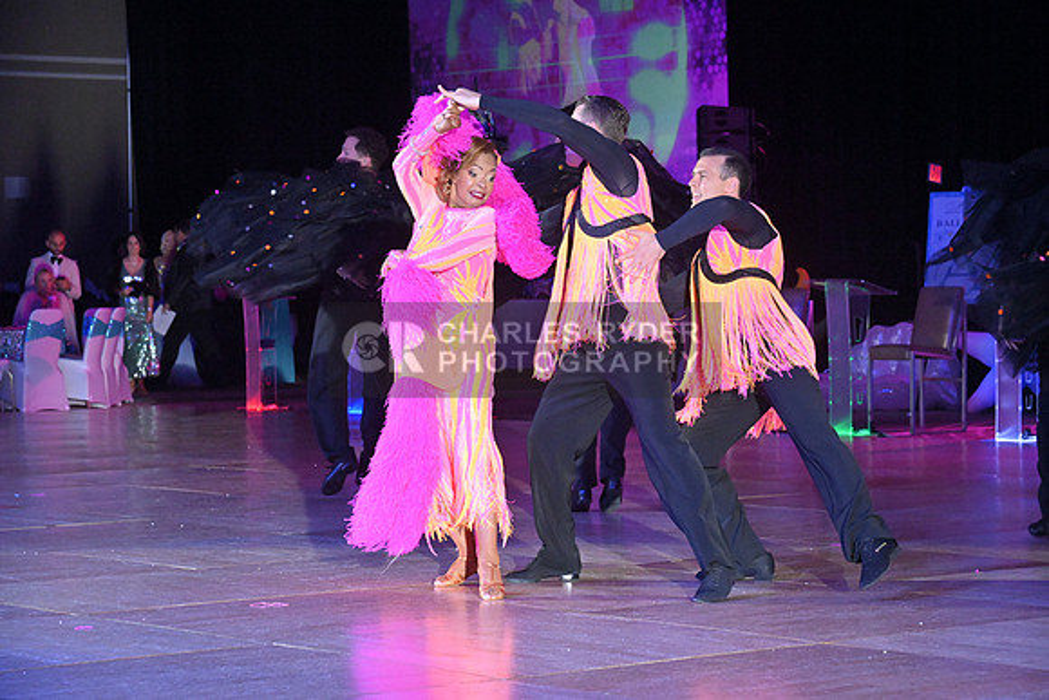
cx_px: 524
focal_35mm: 105
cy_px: 350
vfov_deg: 13.0
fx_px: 3060
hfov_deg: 19.5
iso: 6400
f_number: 9
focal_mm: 105
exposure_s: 1/400
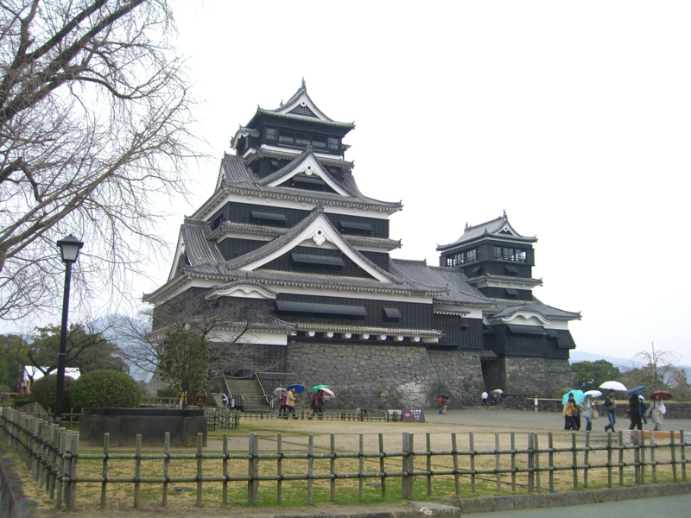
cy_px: 259
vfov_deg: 37.7
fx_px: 759
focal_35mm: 38
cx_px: 346
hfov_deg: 49.0
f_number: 2.8
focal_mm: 7.9
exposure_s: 1/200
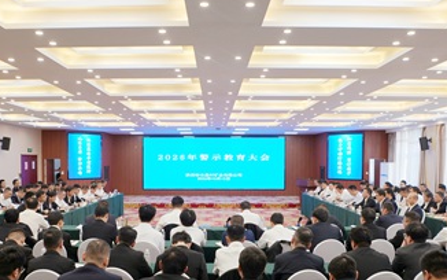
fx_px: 366
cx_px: 214
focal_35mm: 30
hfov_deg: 62.9
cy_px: 210
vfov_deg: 40.7
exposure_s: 1/60
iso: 250
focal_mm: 16
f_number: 4
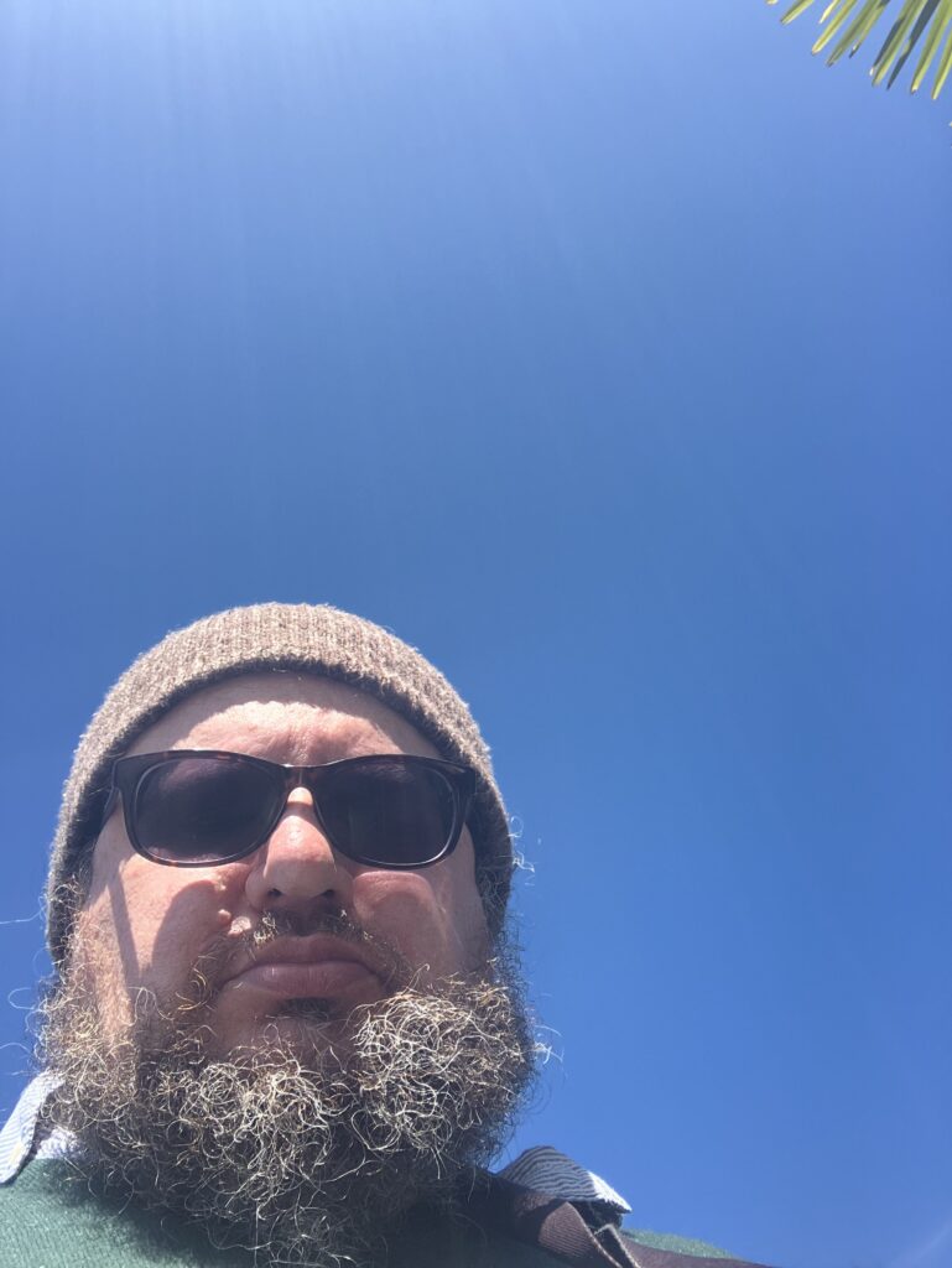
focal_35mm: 32
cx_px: 476
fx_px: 1172
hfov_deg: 44.2
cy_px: 634
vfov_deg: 56.8
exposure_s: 1/611
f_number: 2.2
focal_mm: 2.87
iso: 20
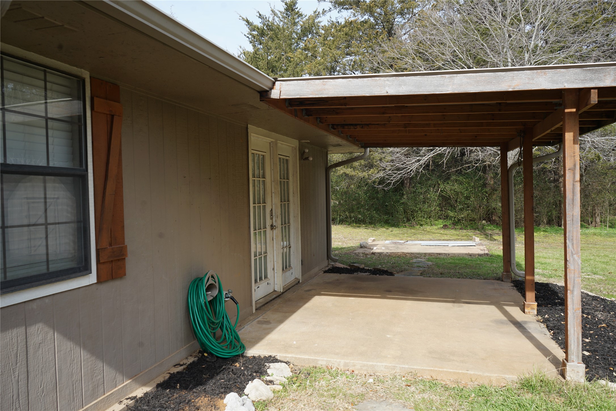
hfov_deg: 63.7
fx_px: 496
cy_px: 206
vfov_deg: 45.0
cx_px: 308
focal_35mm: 29
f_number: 8
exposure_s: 1/125
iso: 100
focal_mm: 29
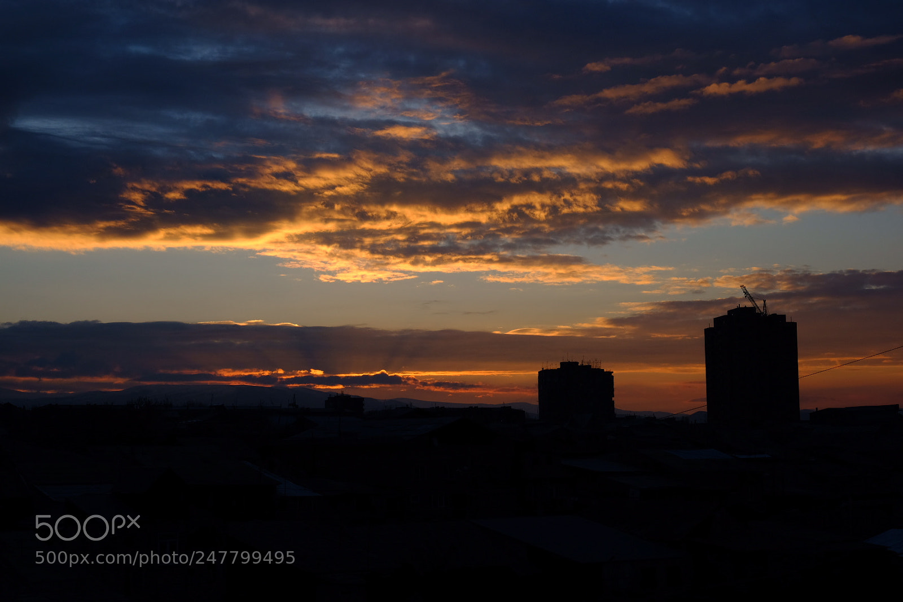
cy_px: 301
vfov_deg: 23.0
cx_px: 452
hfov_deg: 33.9
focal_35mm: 59
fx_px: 1480
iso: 200
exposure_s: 1/125
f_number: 11
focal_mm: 39
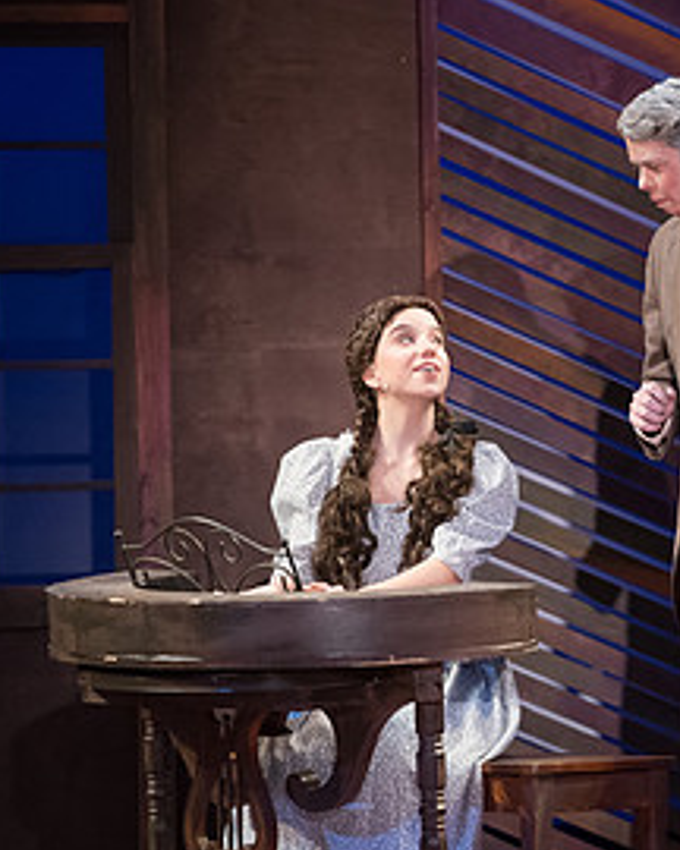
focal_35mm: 373
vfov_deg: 5.2
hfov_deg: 4.1
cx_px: 595
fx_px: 9383
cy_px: 530
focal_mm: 185
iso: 3200
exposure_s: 1/320
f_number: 3.2
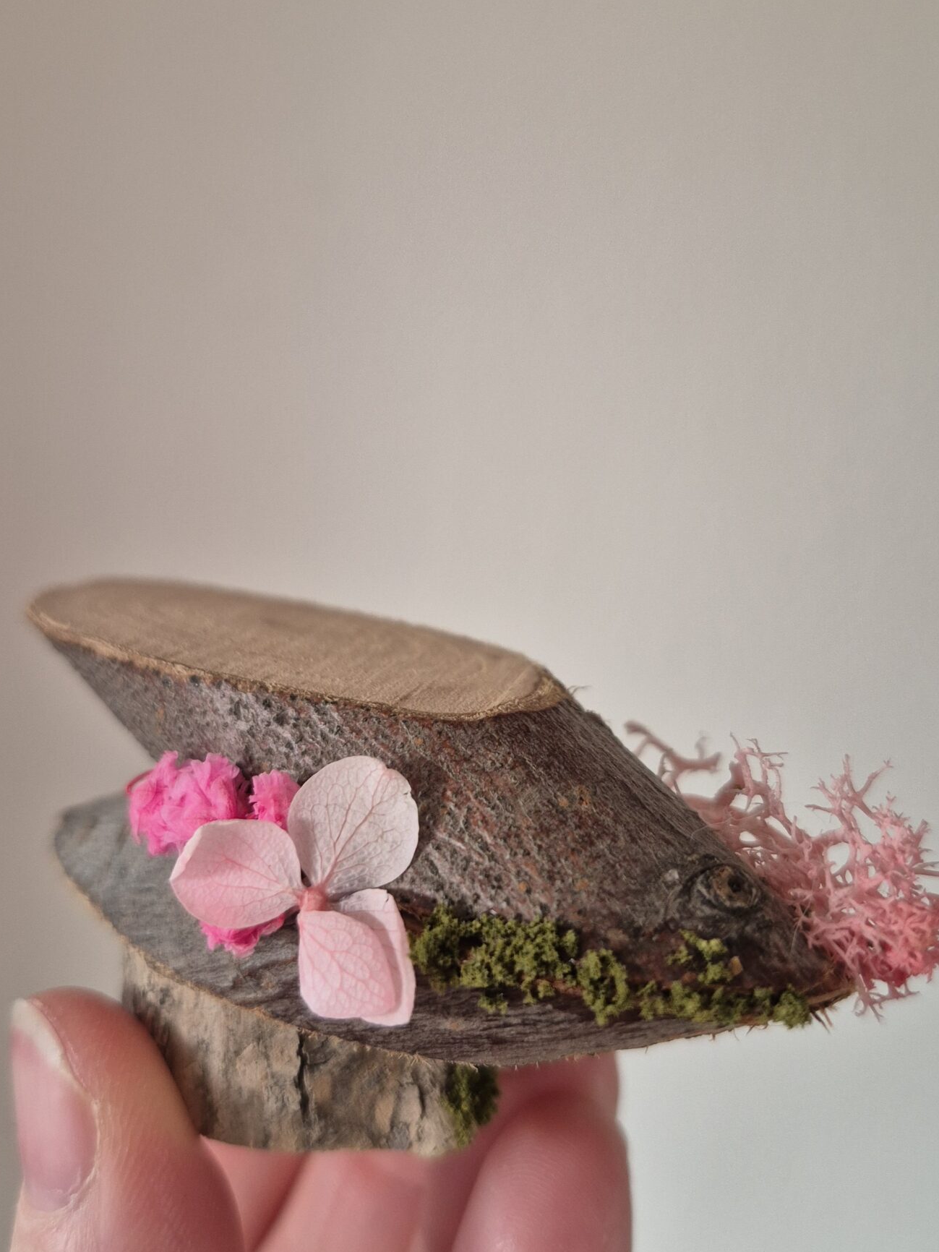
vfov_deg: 53.9
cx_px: 487
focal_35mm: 34
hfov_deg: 41.8
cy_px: 597
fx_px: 1230
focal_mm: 5.4
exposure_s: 1/100
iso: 250
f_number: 1.8
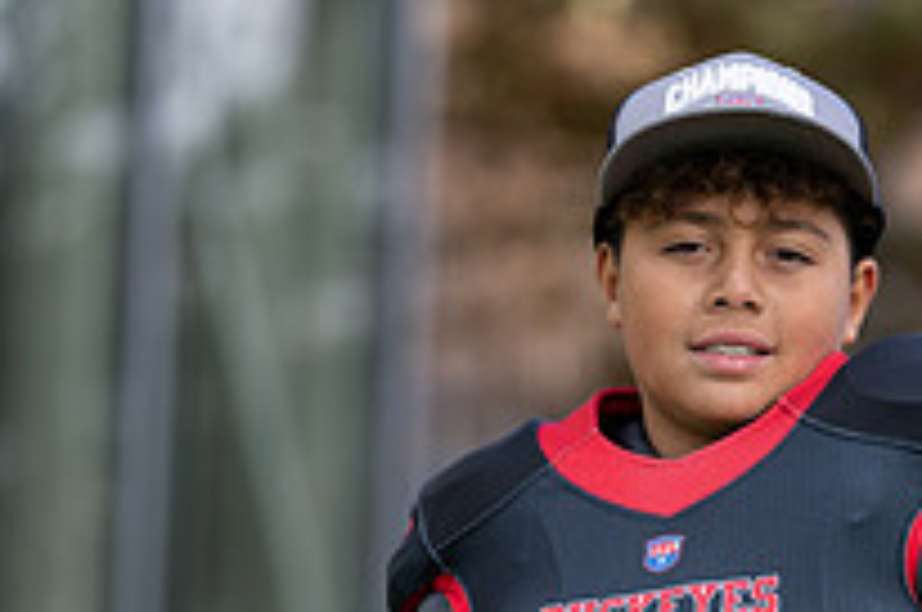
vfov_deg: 3.6
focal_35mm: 380
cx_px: 796
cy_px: 700
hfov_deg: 5.4
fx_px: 9717
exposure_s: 1/400
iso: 100
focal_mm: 134
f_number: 2.8
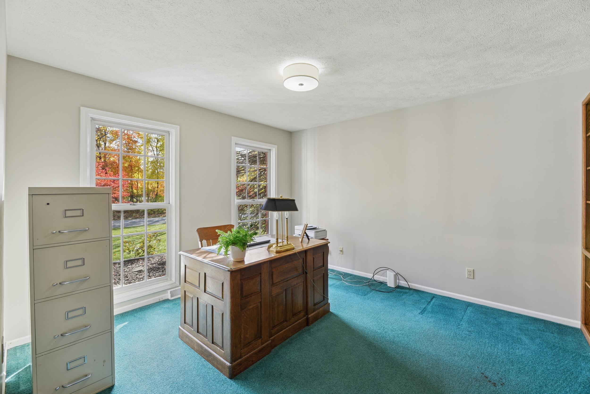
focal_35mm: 14
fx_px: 230
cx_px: 295
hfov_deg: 104.2
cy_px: 197
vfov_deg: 81.3
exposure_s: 1/8
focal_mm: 14
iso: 400
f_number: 8
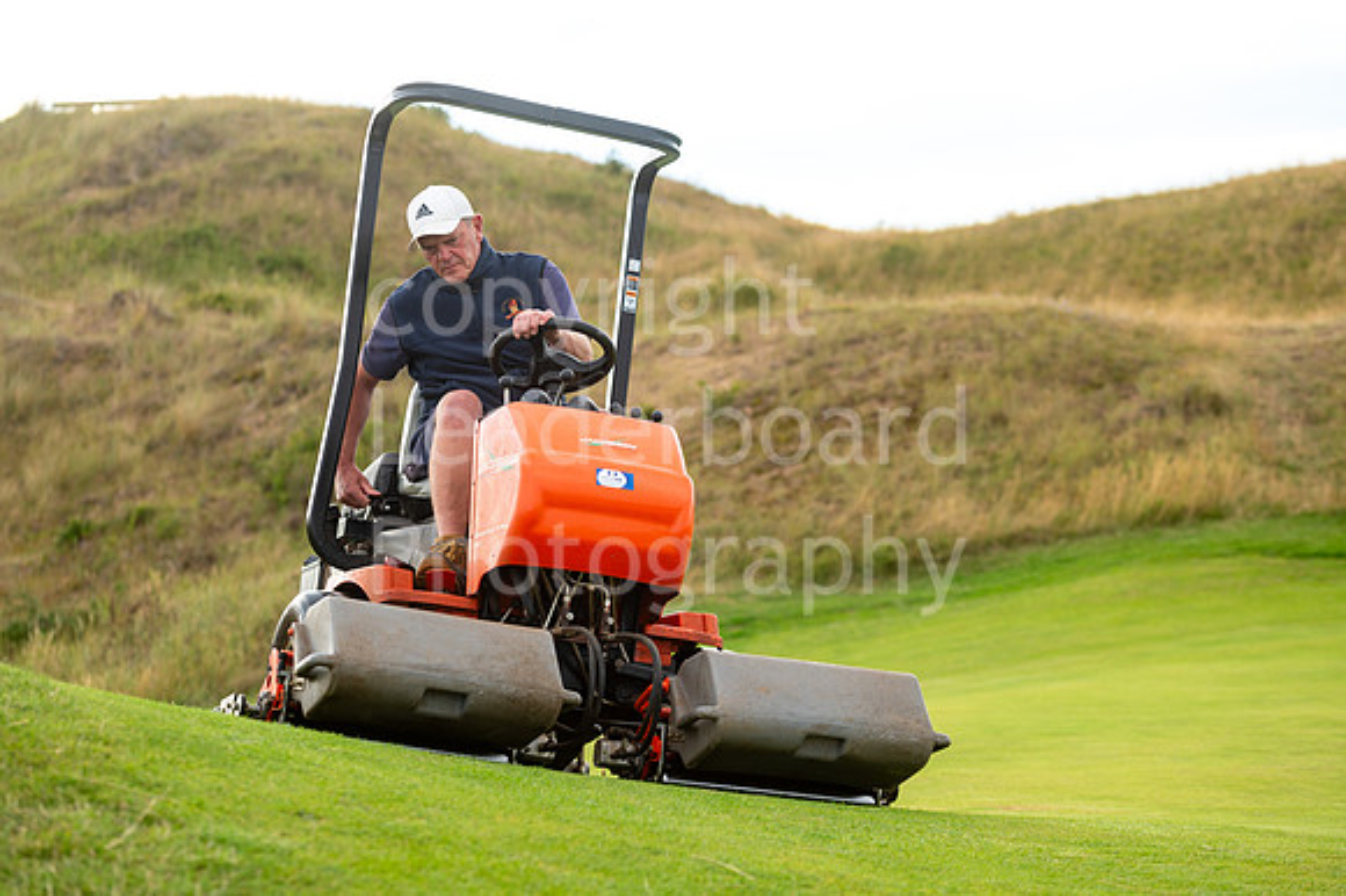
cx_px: 673
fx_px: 3737
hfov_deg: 20.4
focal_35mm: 100
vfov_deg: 13.7
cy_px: 448
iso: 100
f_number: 4.5
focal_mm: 100
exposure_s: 1/320
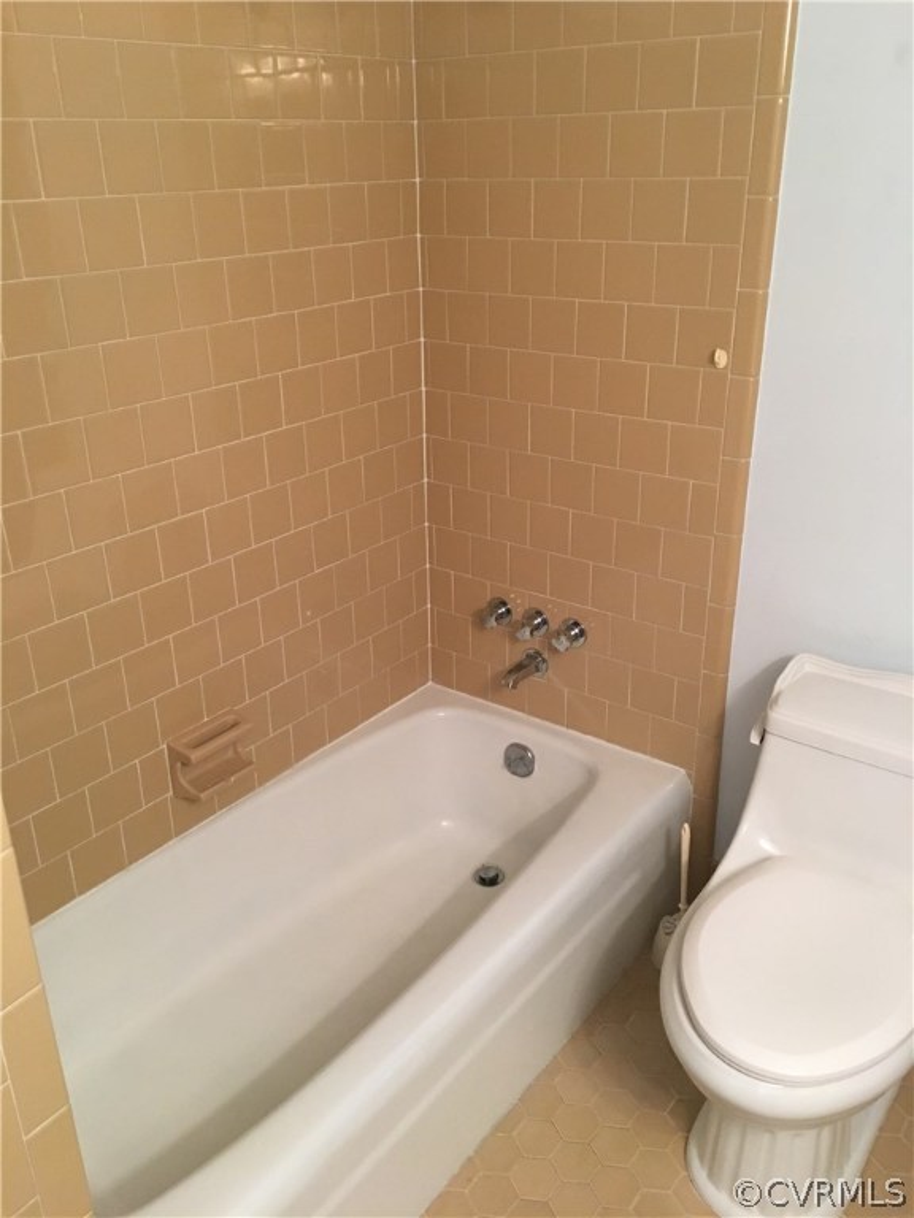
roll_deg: -0.6
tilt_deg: -22.8
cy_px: 609
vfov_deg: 61.7
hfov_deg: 48.2
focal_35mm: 29
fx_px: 1021
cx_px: 457
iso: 64
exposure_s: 1/15
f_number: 2.2
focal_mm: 4.15
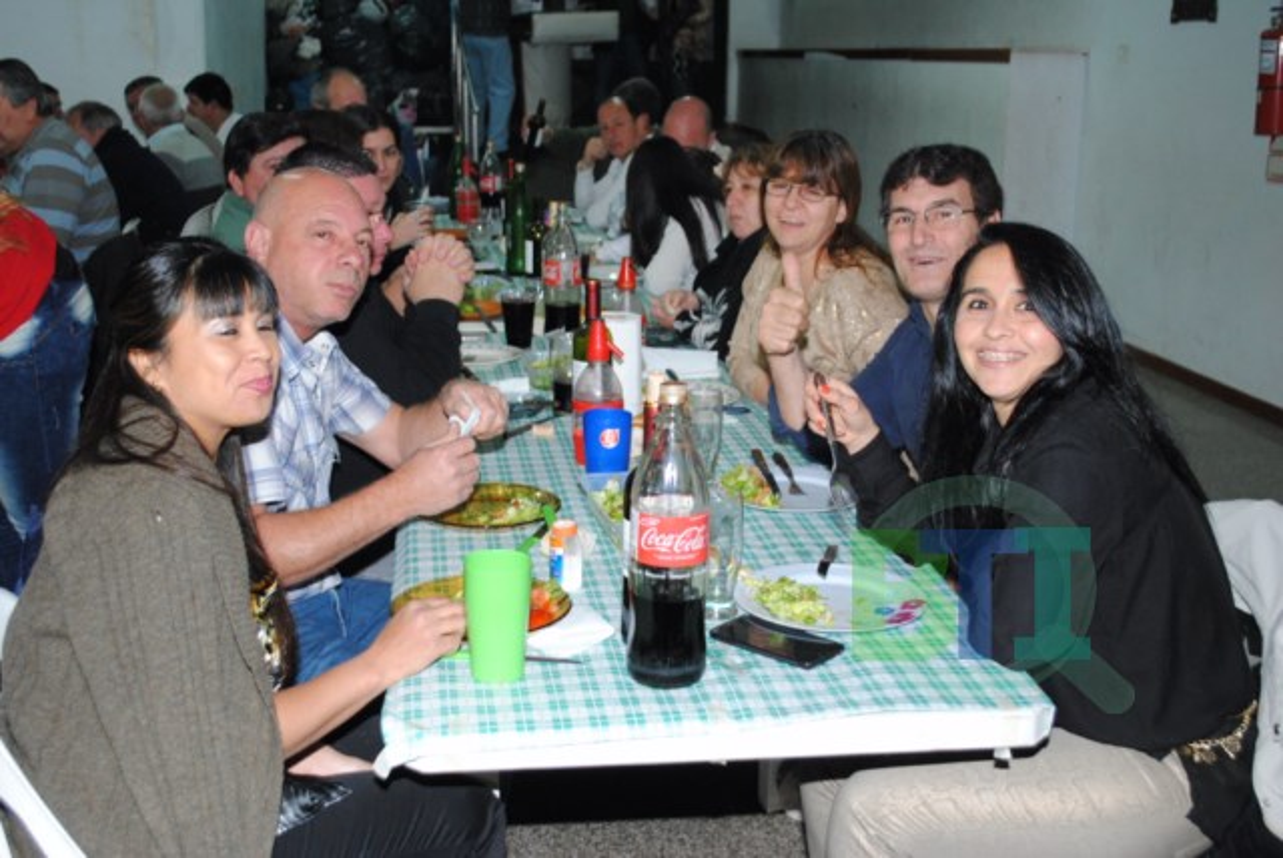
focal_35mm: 42
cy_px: 429
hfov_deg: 46.4
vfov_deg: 32.0
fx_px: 1498
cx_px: 642
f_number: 4.5
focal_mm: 28
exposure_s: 1/60
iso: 800
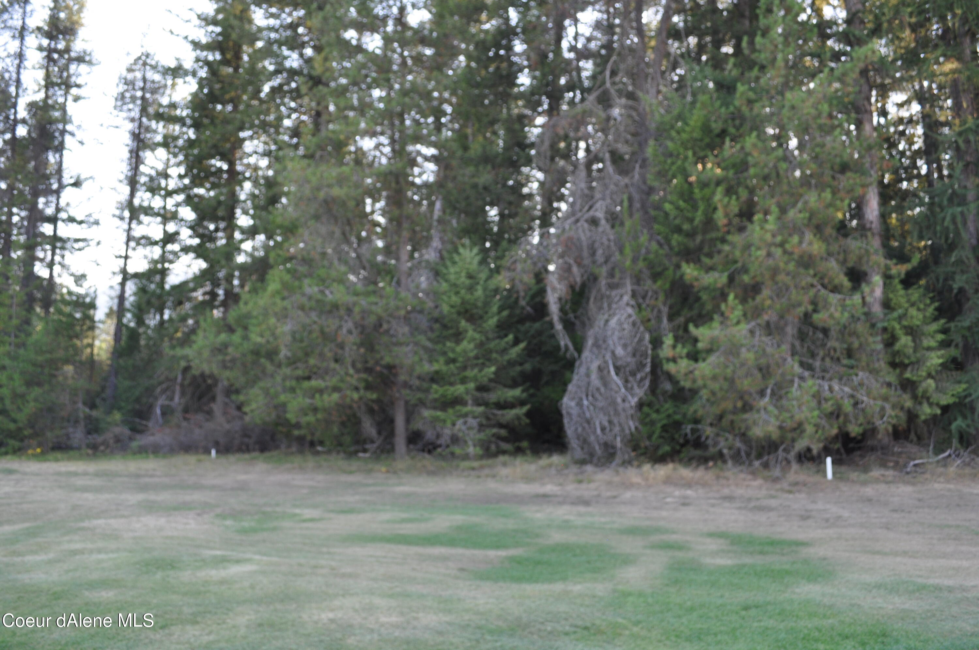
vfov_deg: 47.8
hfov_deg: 67.4
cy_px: 325
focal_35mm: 27
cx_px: 490
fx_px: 733
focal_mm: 18
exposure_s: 1/125
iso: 360
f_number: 5.6
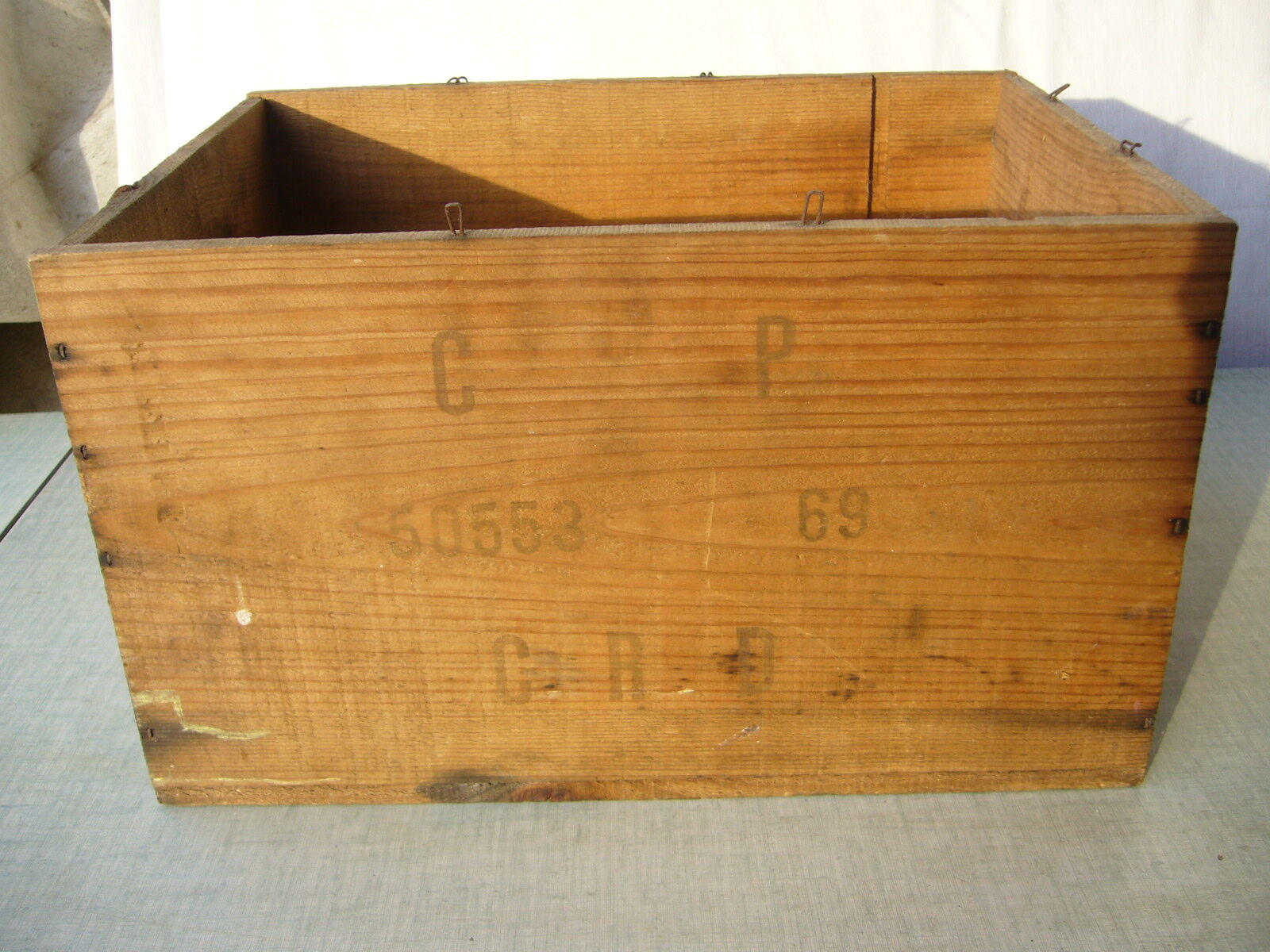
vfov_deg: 40.7
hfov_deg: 52.6
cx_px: 635
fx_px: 1284
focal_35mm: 35
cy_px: 476
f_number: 2.8
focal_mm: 5.8
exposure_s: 1/160
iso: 80
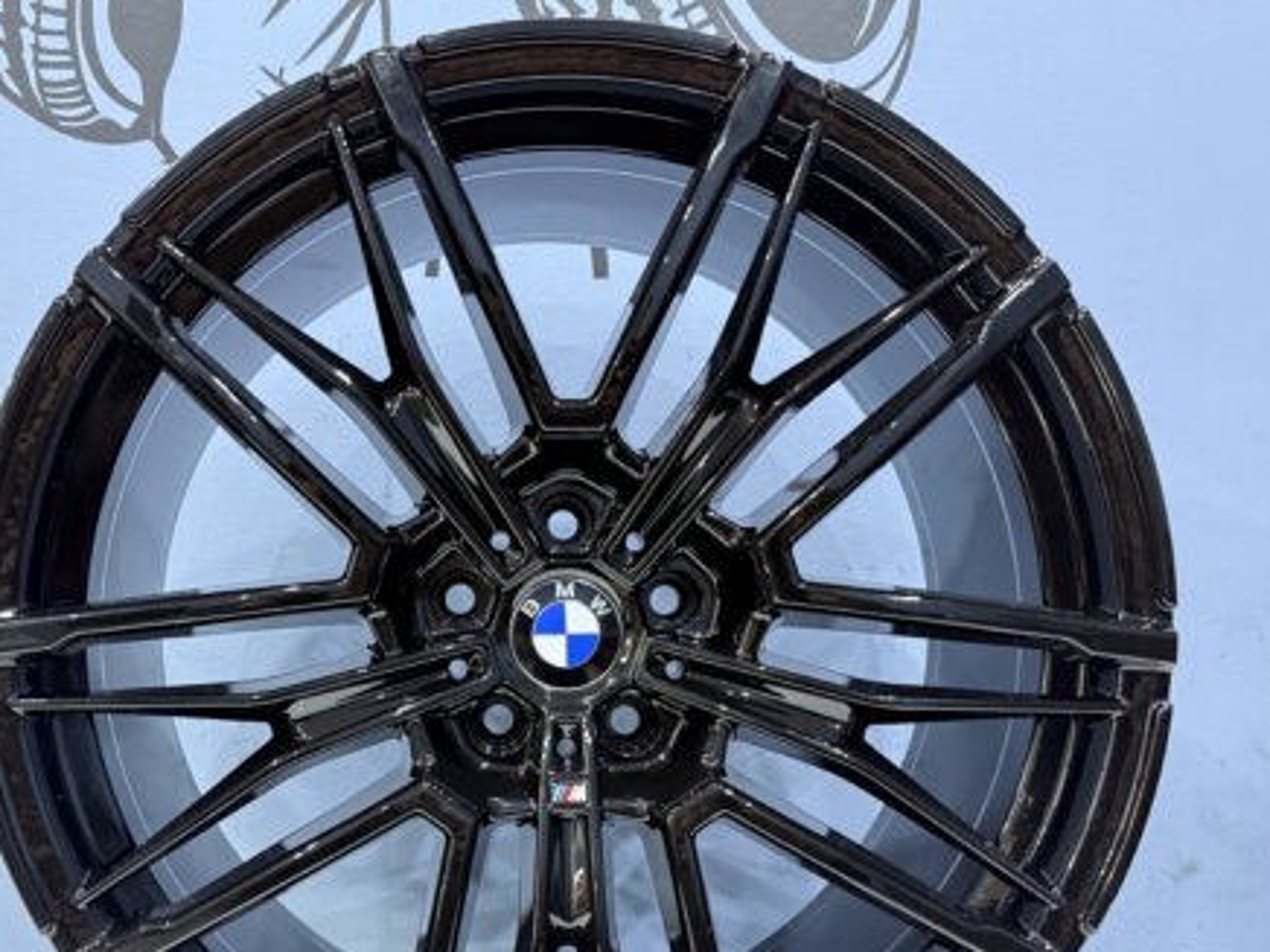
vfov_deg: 42.4
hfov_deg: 55.0
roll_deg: +0.1
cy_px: 635
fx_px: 1211
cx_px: 510
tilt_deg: -1.4
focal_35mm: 33
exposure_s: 1/20
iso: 1600
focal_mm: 6.76
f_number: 1.78
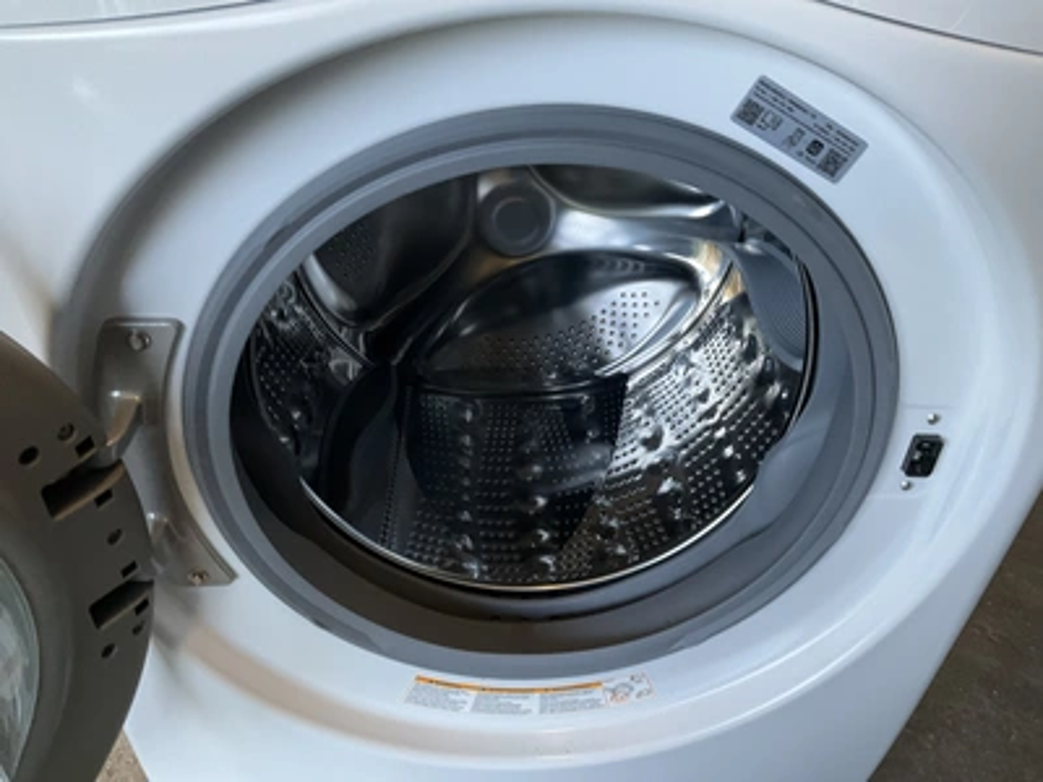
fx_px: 874
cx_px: 522
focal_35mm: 29
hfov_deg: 61.7
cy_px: 391
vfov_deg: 48.2
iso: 100
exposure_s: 1/60
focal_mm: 3
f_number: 1.8
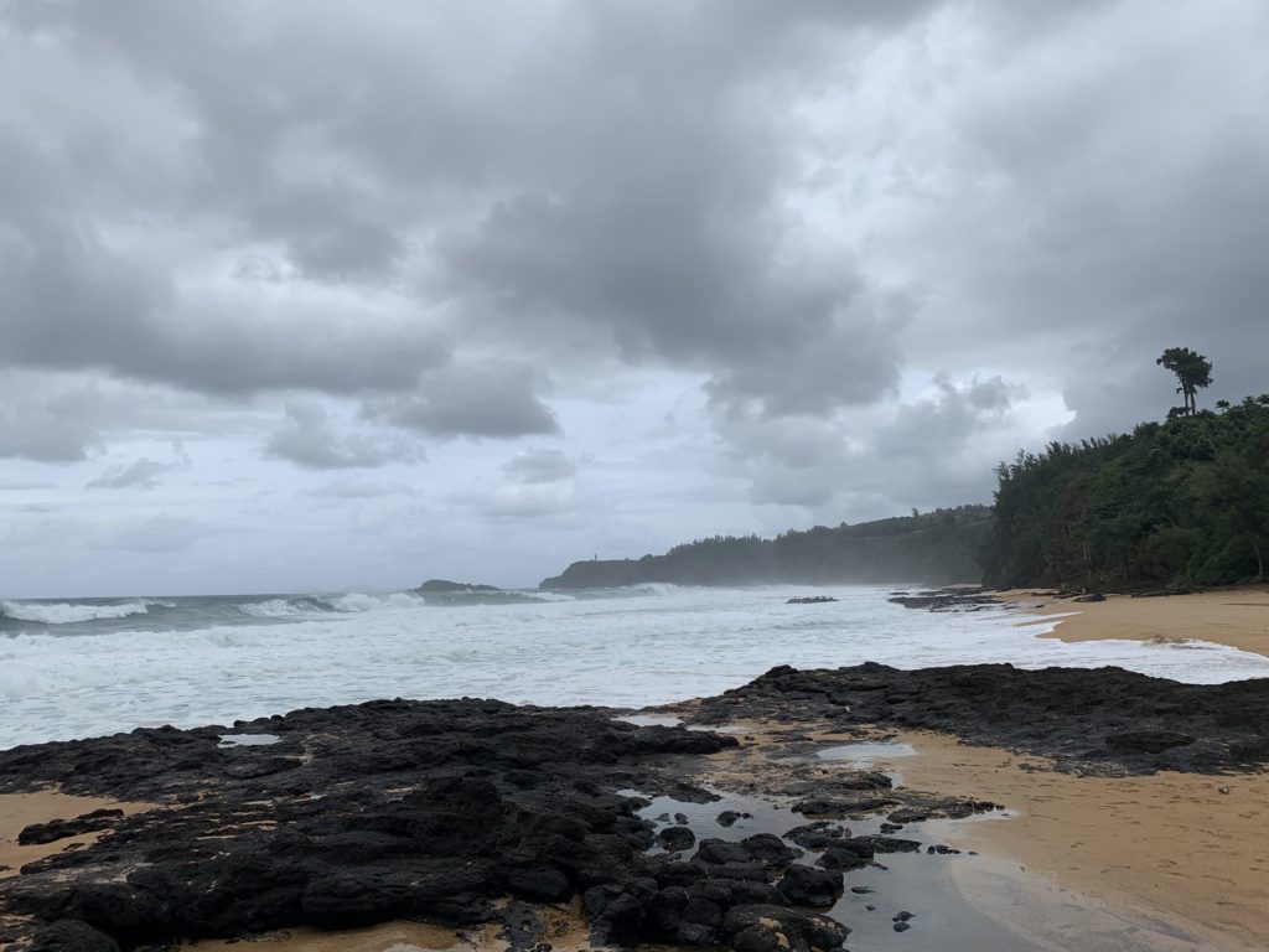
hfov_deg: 67.3
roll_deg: +1.1
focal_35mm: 26
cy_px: 476
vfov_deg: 53.1
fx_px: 953
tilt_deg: +8.3
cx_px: 634
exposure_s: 1/2833
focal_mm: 4.25
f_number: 1.8
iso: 25
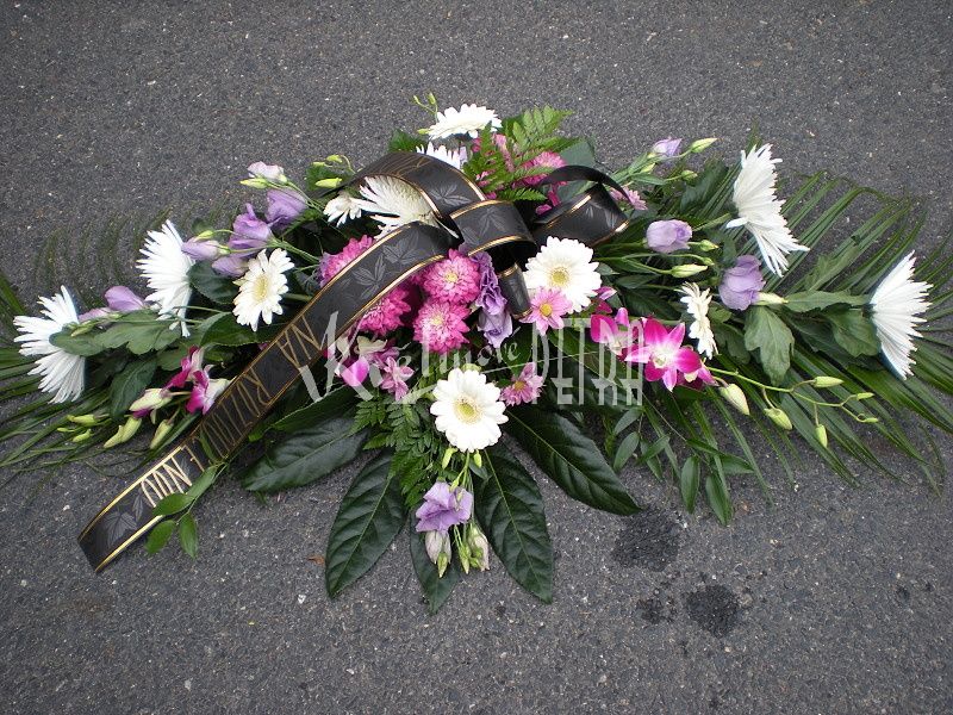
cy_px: 358
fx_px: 1046
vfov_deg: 37.7
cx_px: 476
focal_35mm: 38
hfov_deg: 49.0
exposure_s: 1/244
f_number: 3.1
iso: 64
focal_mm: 6.3
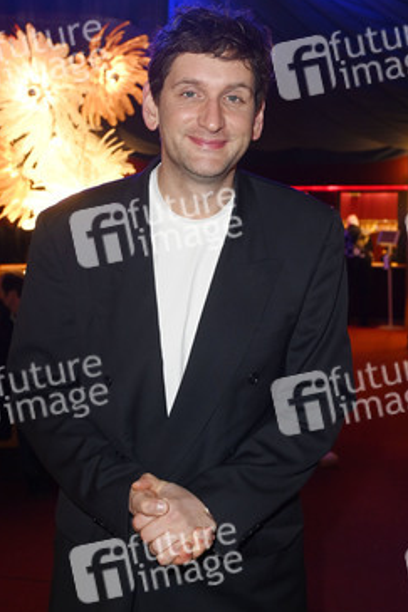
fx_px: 783
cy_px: 312
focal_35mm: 46
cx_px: 205
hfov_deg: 29.2
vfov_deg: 42.8
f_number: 5.6
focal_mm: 42
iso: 1000
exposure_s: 1/25
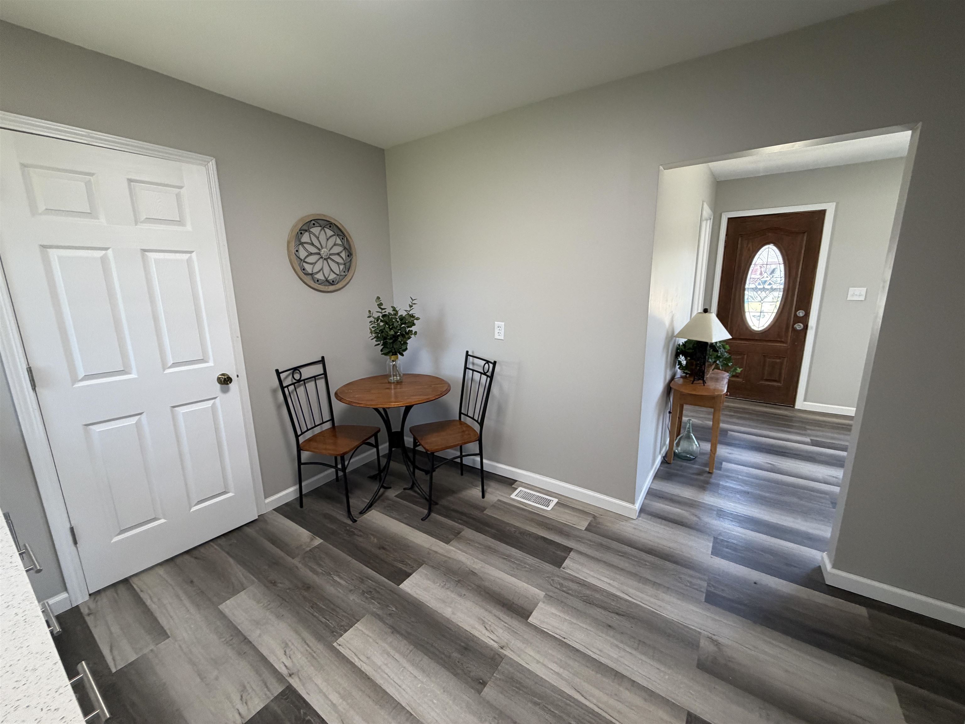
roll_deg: +2.1
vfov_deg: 85.7
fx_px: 390
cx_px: 482
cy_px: 362
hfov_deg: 102.1
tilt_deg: -11.7
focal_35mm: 14
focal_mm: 2.22
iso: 320
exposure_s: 1/120
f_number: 2.2
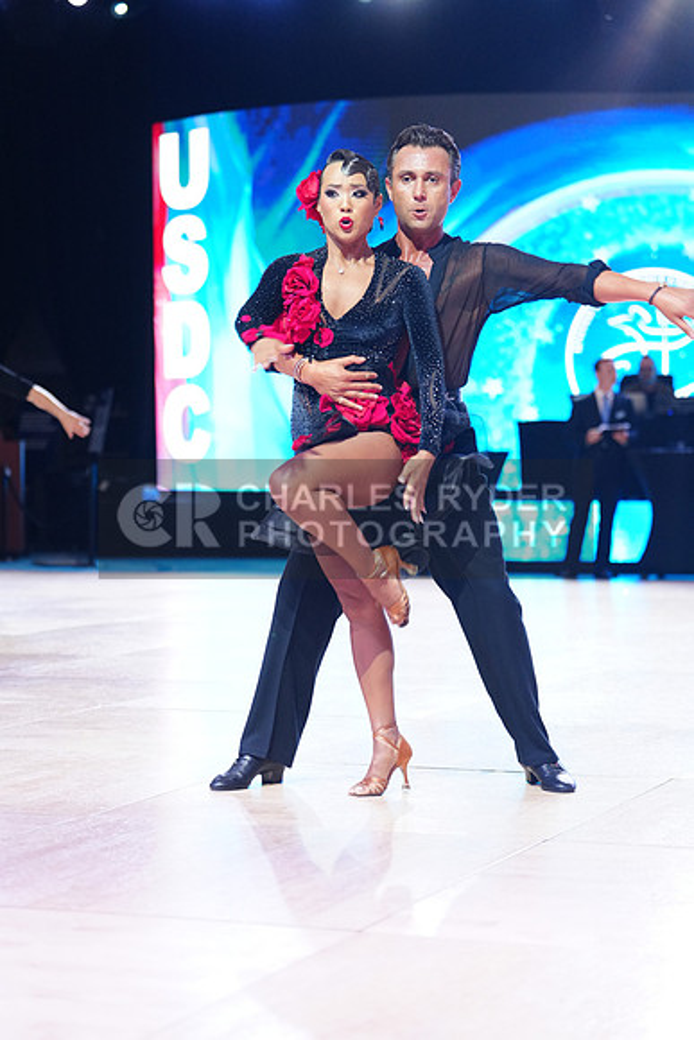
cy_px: 520
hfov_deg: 17.3
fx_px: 2283
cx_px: 347
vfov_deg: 25.7
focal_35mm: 79
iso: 2000
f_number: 2.8
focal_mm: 79
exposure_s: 1/320
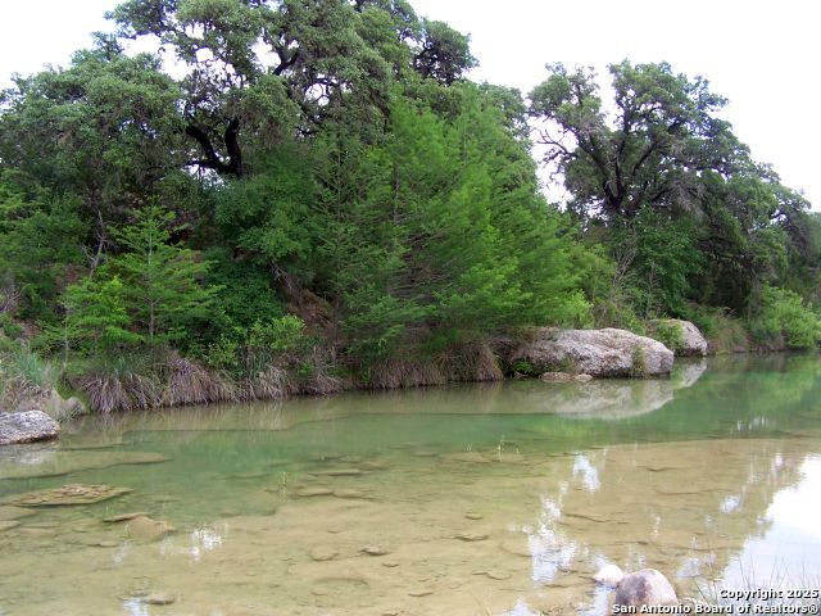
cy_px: 308
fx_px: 901
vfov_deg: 37.7
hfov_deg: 49.0
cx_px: 410
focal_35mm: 38
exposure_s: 1/350
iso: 80
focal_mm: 6.3
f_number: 2.8
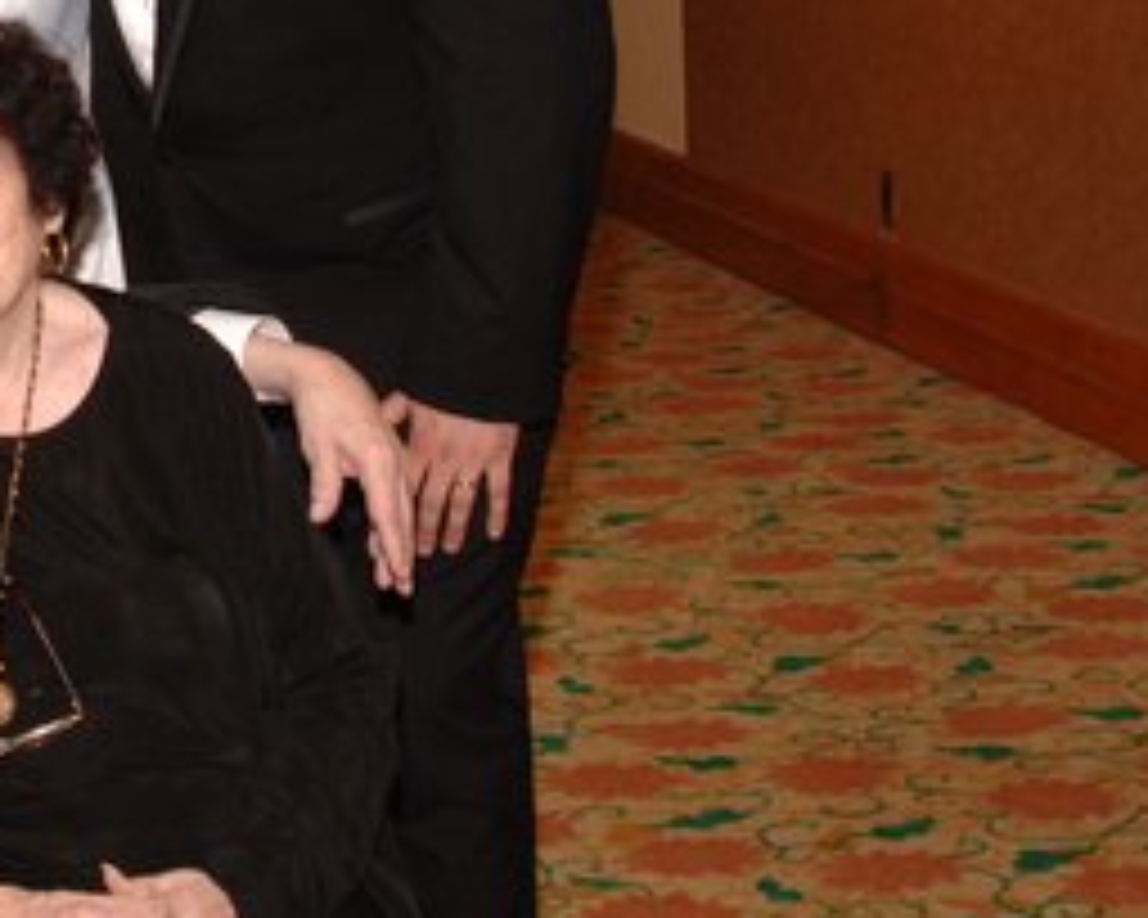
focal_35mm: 99
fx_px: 3364
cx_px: -248
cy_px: 119
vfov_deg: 15.4
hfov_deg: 18.3
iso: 400
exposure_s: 1/50
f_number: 5.6
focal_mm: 28
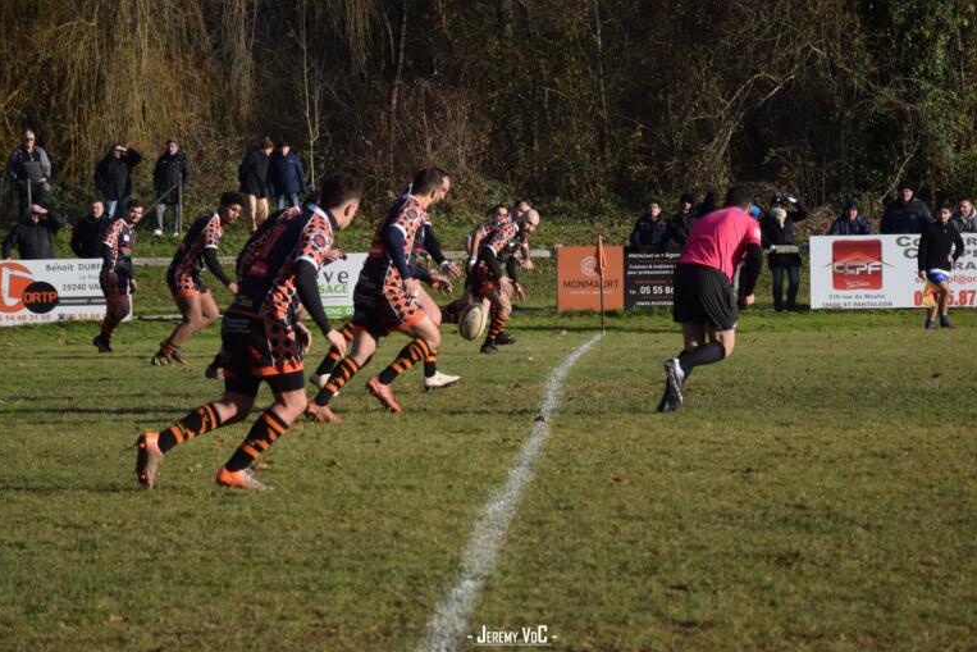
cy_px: 325
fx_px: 4302
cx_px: 488
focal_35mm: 159
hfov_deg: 13.0
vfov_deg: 8.7
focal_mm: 105
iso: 400
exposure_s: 1/1600
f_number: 5.6
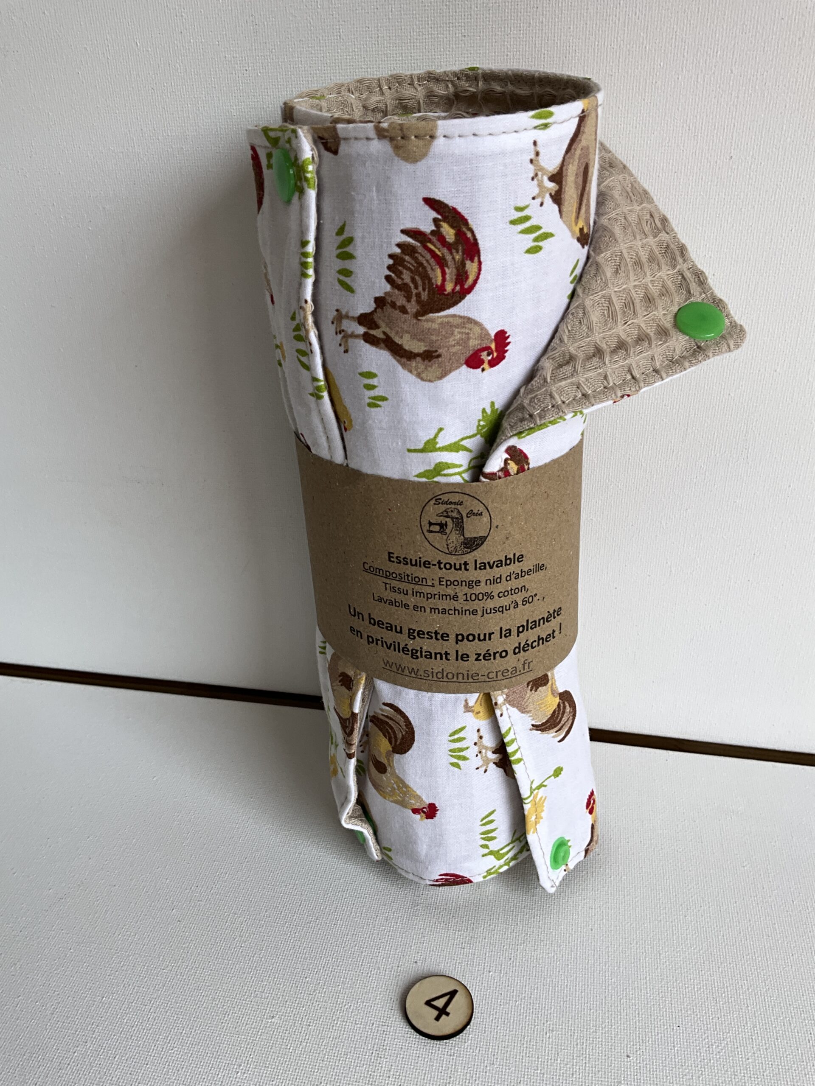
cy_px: 543
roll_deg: +0.7
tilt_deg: -26.9
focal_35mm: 29
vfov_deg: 61.7
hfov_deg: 48.2
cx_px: 408
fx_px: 910
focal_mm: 3
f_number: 1.8
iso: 16
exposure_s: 1/210
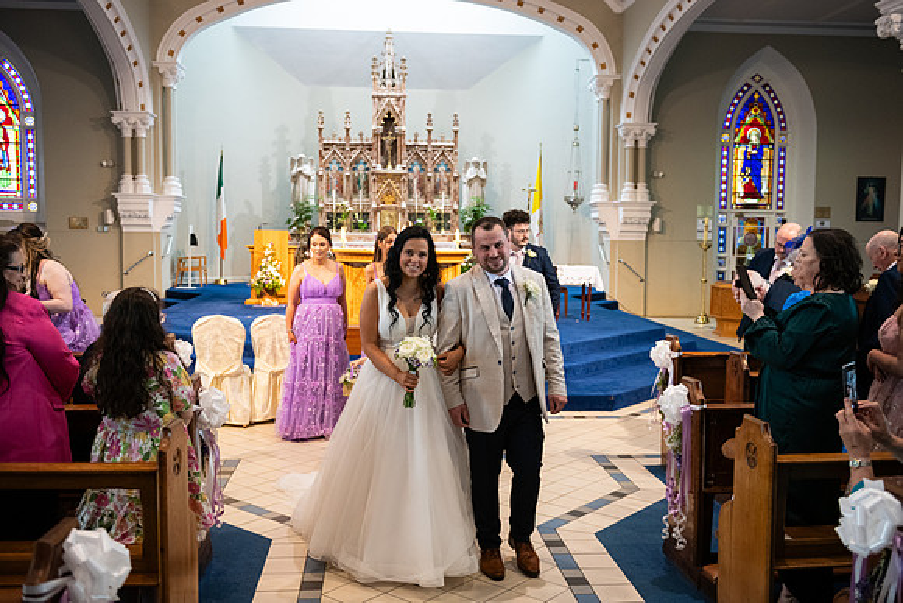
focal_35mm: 34
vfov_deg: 38.9
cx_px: 452
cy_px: 302
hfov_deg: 55.8
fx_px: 853
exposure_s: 1/160
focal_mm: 34
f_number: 3.5
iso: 1000
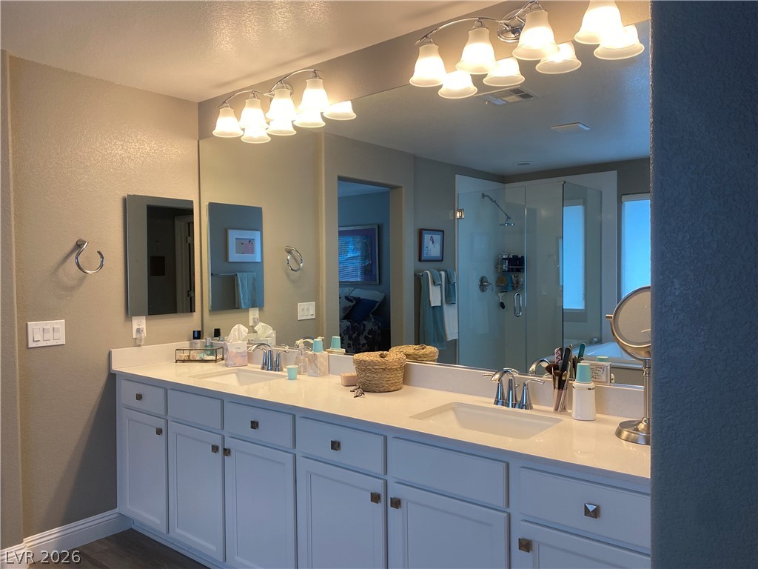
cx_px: 379
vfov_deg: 53.1
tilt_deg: -1.6
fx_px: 569
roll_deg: +0.4
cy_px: 284
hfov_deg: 67.3
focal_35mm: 26
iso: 100
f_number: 1.8
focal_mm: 4.25
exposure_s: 1/120
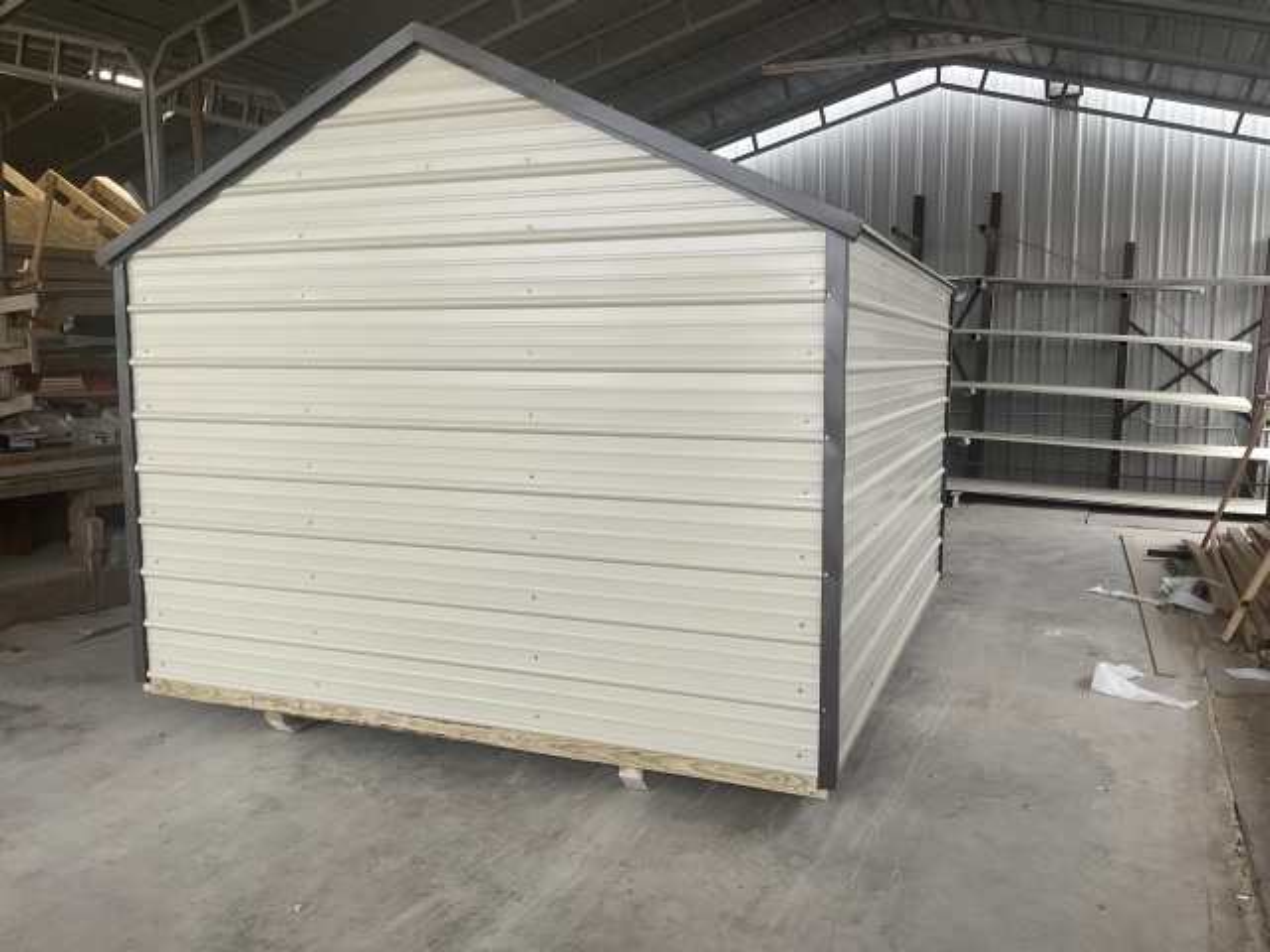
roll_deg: -1.1
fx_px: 1064
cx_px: 635
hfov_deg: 61.7
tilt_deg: -7.2
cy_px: 476
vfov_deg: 48.2
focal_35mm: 29
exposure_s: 1/122
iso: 64
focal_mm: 3
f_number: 1.8
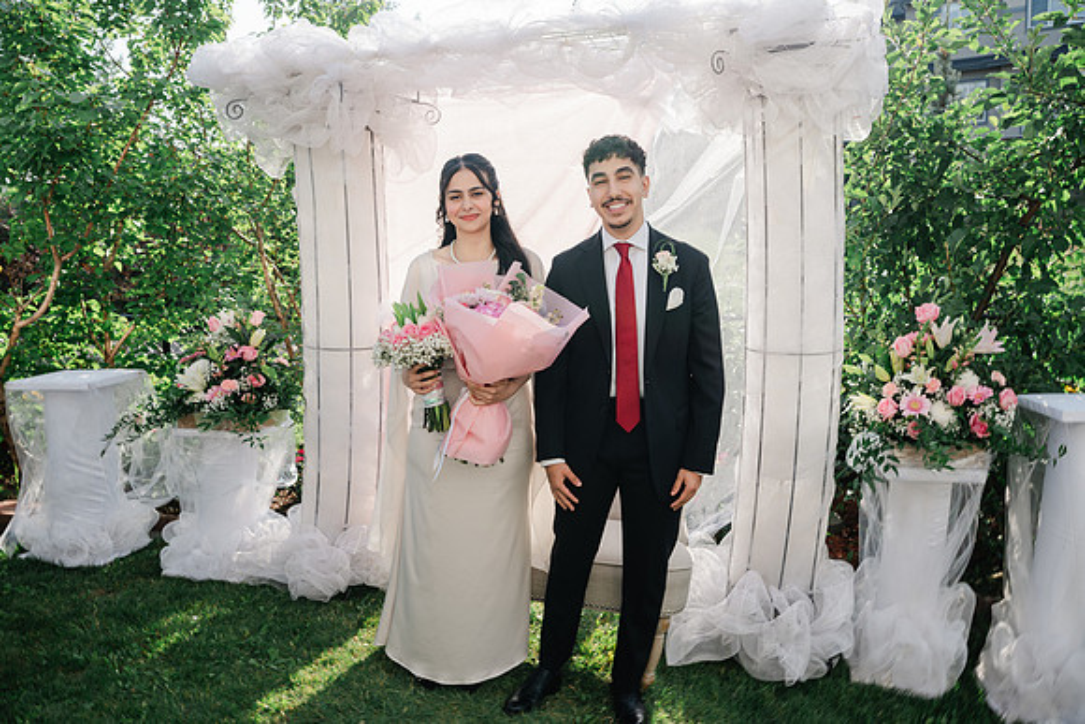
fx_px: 844
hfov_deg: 65.5
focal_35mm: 28
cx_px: 542
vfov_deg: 46.4
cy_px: 362
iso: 100
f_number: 3.5
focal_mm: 28
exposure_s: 1/500
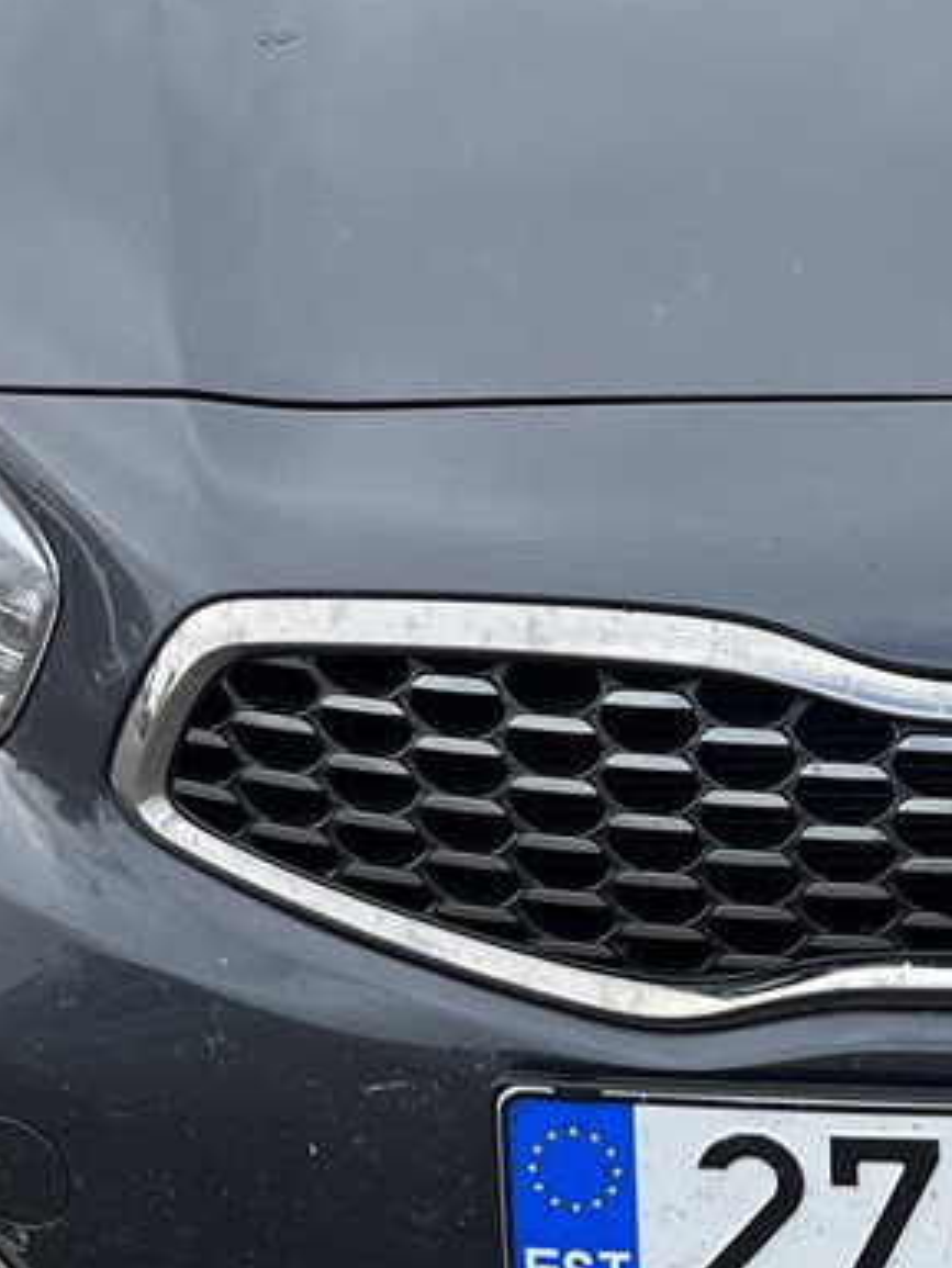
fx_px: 3958
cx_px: 1202
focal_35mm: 108
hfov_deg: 13.3
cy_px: 300
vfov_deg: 18.1
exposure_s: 1/1404
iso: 50
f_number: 1.6
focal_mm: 5.1
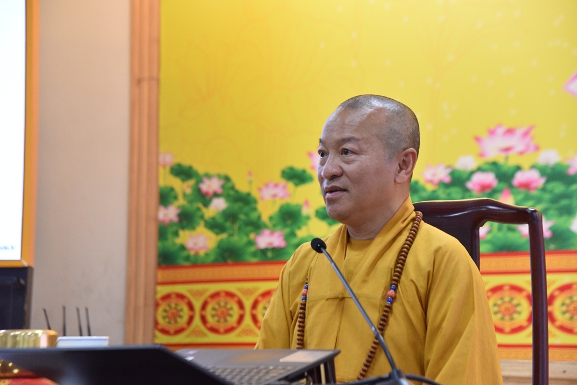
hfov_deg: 19.5
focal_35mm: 105
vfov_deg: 13.0
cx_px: 288
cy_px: 192
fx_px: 1683
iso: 4000
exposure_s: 1/100
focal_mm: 105
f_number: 4
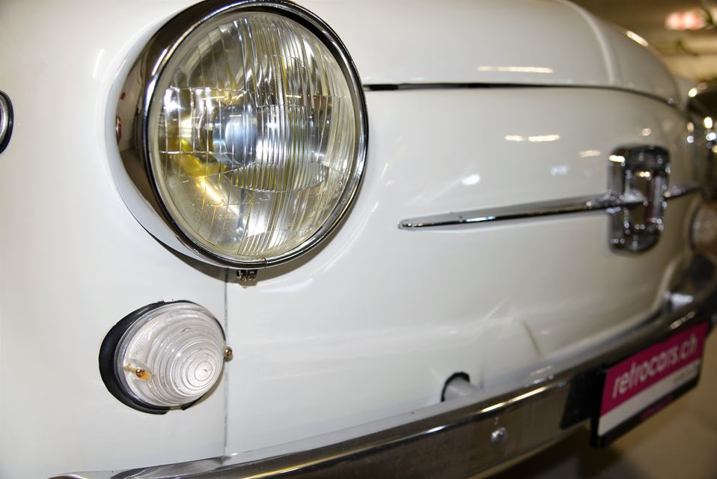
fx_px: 638
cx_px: 358
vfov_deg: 41.2
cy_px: 240
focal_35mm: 32
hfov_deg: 58.7
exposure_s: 1/60
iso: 500
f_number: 4
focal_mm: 32
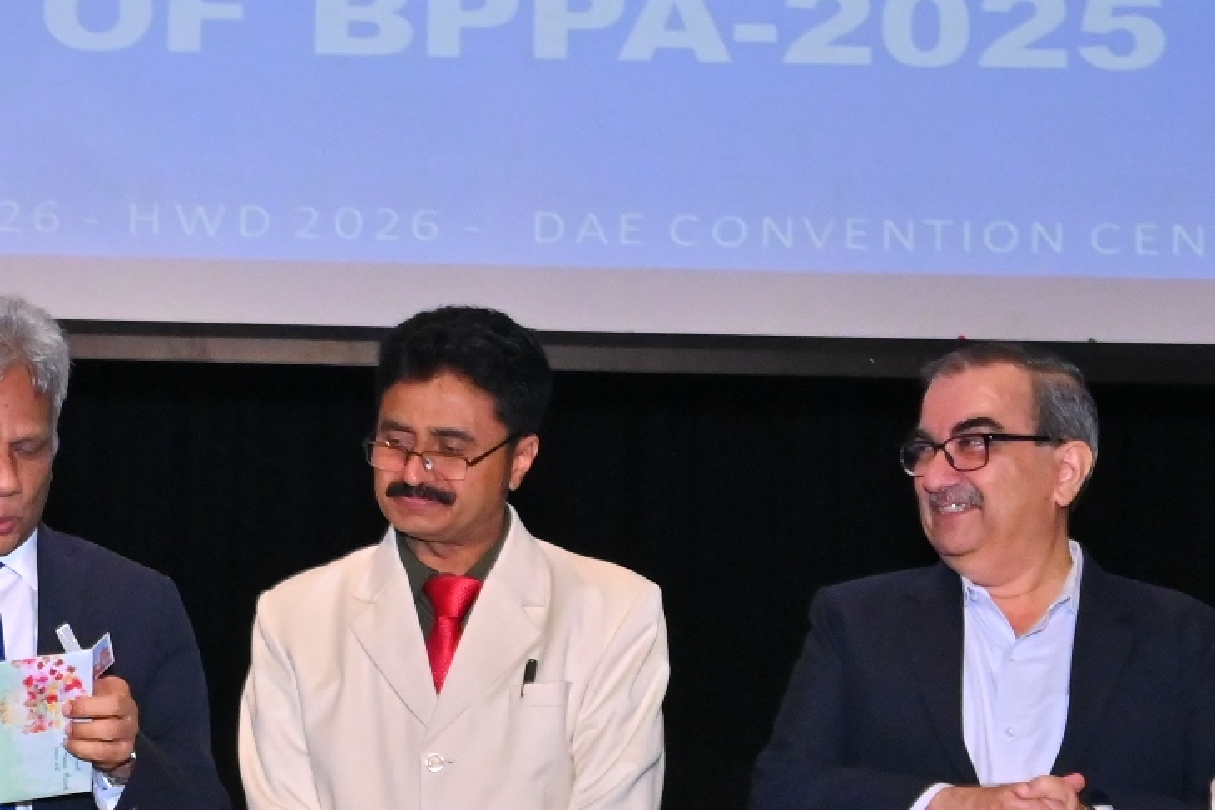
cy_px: 807
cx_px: 175
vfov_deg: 13.1
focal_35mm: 103
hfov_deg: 19.5
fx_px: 3477
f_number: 6.3
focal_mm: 18
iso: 1250
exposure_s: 1/125
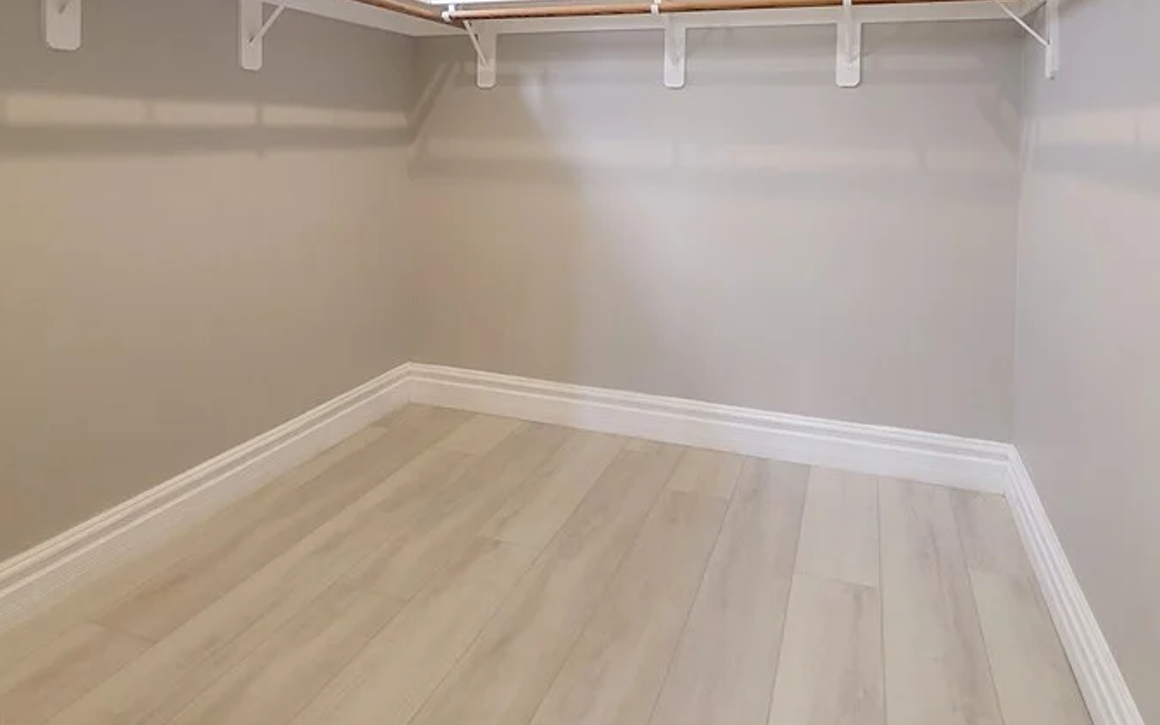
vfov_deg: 53.1
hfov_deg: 82.1
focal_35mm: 21
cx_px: 627
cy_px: 135
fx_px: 664
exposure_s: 1/60.2
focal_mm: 2.2
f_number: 2.2
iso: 320
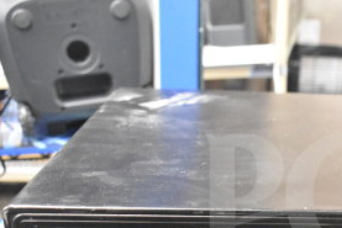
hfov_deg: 29.1
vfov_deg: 20.0
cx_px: 315
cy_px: 231
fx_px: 627
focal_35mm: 66
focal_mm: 20
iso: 9000
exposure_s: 1/30
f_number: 3.8
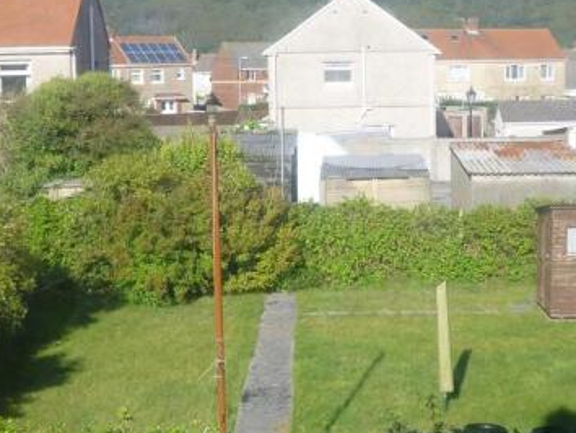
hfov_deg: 24.5
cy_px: 256
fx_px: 1315
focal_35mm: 79
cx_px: 399
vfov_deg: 18.7
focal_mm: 8.6
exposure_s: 1/400
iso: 100
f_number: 4
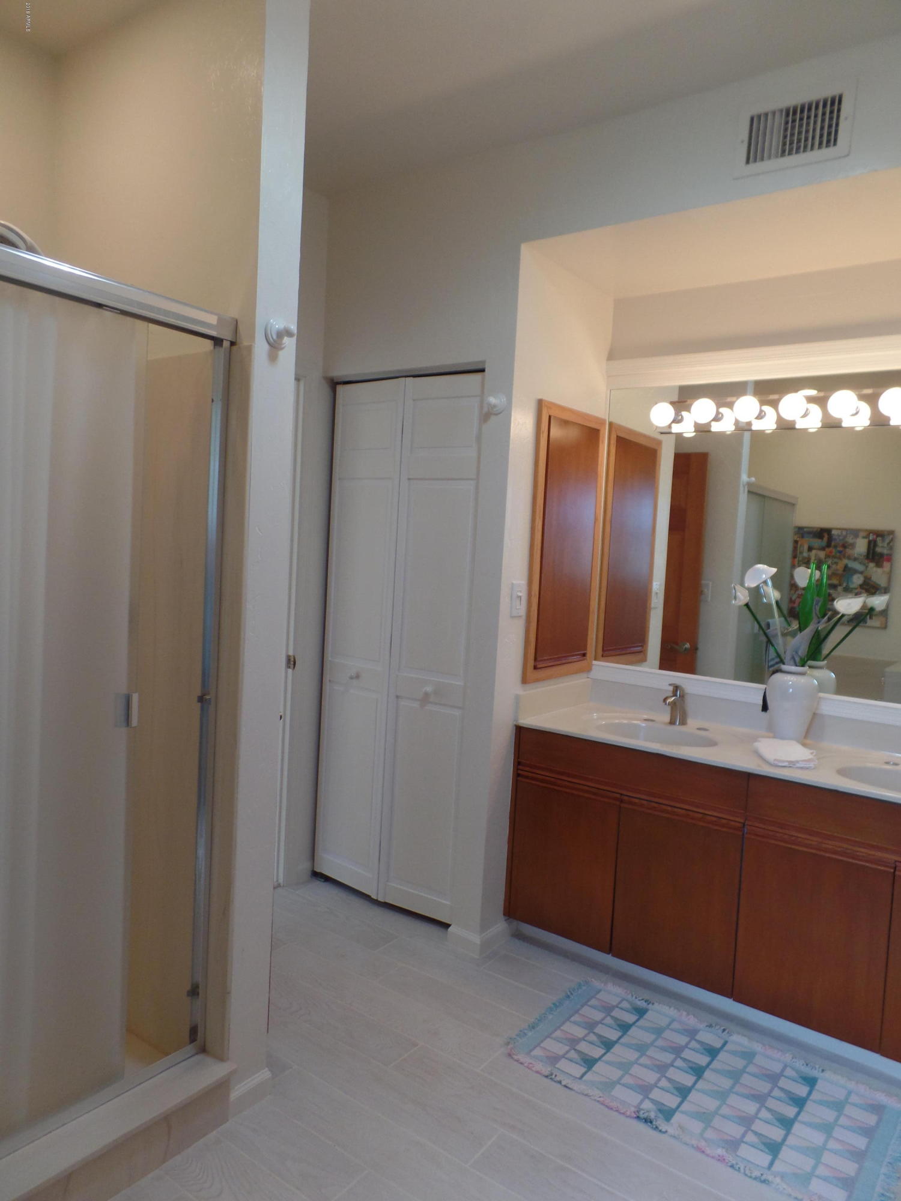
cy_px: 600
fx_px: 798
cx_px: 450
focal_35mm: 23
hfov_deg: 58.9
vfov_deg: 73.9
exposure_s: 1/30
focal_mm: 4.1
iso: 120
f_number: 2.8
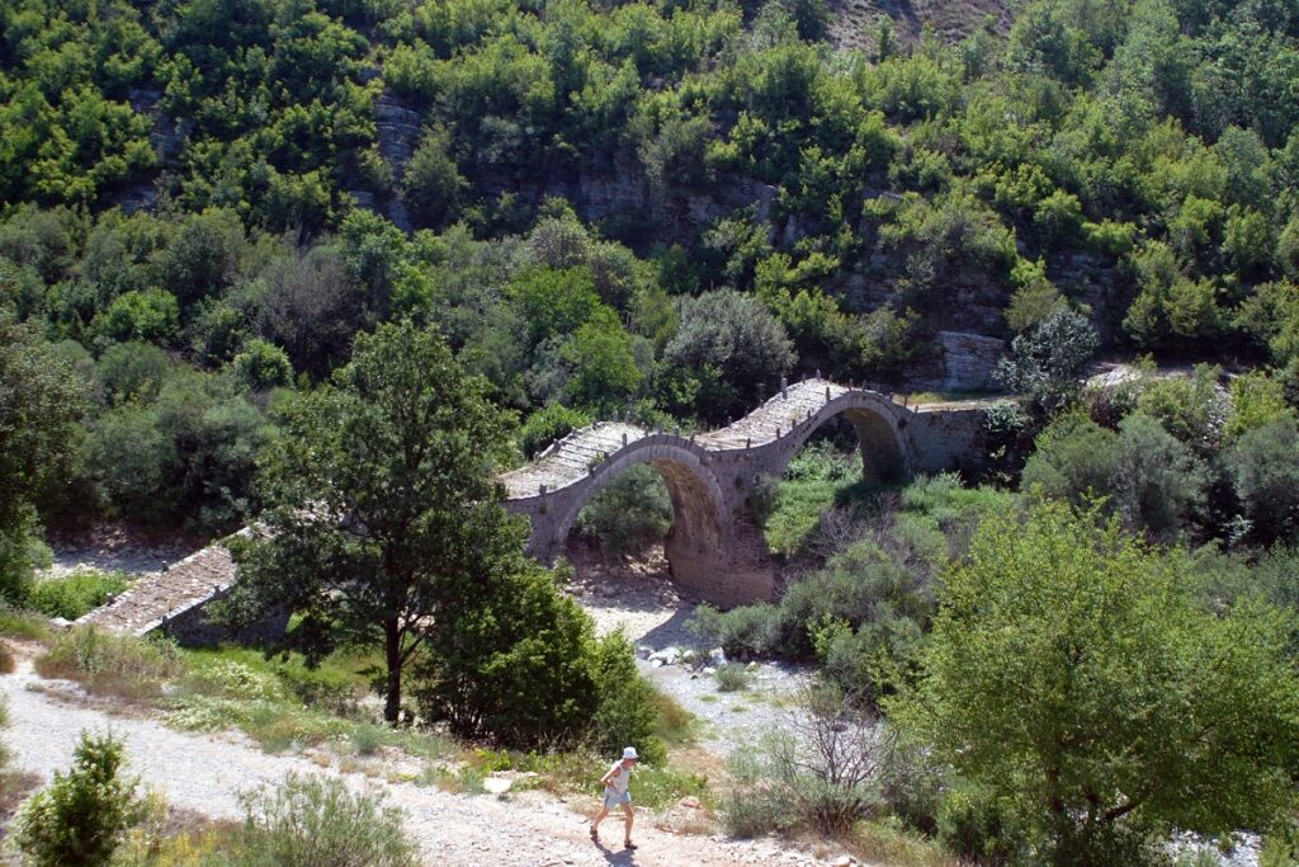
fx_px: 1516
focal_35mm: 42
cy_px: 434
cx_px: 650
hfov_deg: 46.4
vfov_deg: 31.9
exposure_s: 1/100
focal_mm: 28
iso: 100
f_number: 5
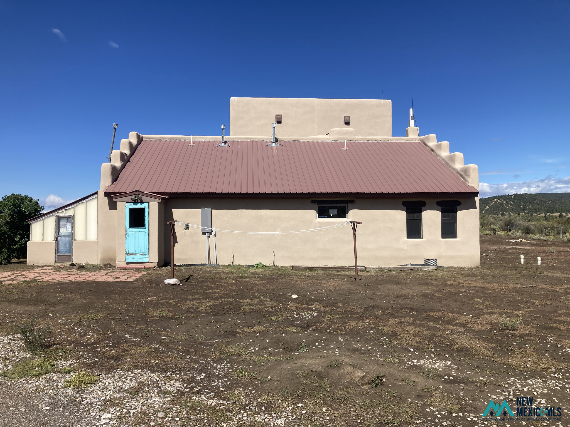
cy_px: 214
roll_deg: +0.0
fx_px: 461
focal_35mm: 28
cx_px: 285
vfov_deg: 49.7
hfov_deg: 63.4
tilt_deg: +1.5
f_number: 1.8
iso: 20
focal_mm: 3.99
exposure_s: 1/2703
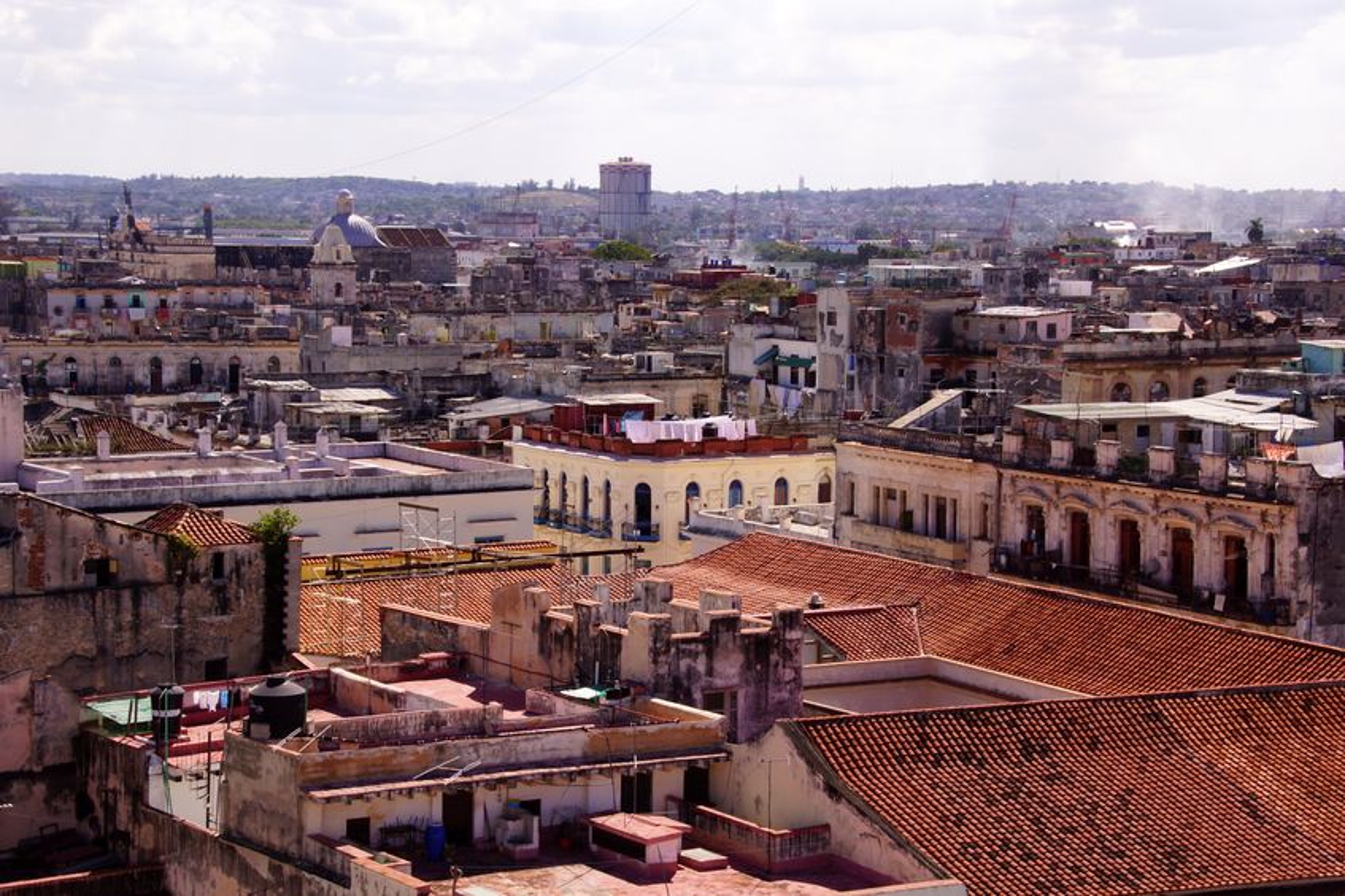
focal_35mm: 75
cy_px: 448
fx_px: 2801
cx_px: 672
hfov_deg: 27.0
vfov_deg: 18.2
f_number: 13
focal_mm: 50
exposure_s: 1/125
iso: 100
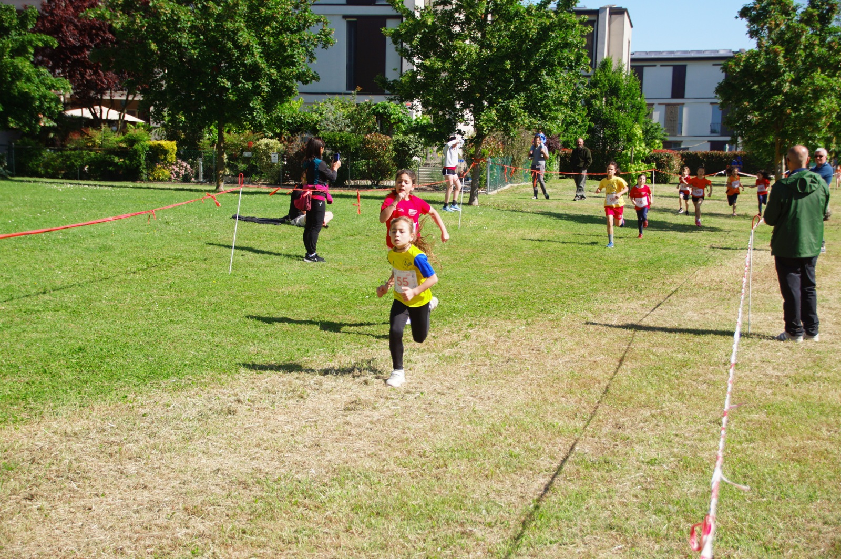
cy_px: 280
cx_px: 420
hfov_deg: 37.9
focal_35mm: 52
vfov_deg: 25.7
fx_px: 1225
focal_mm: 35
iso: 160
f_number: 4.5
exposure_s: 1/640
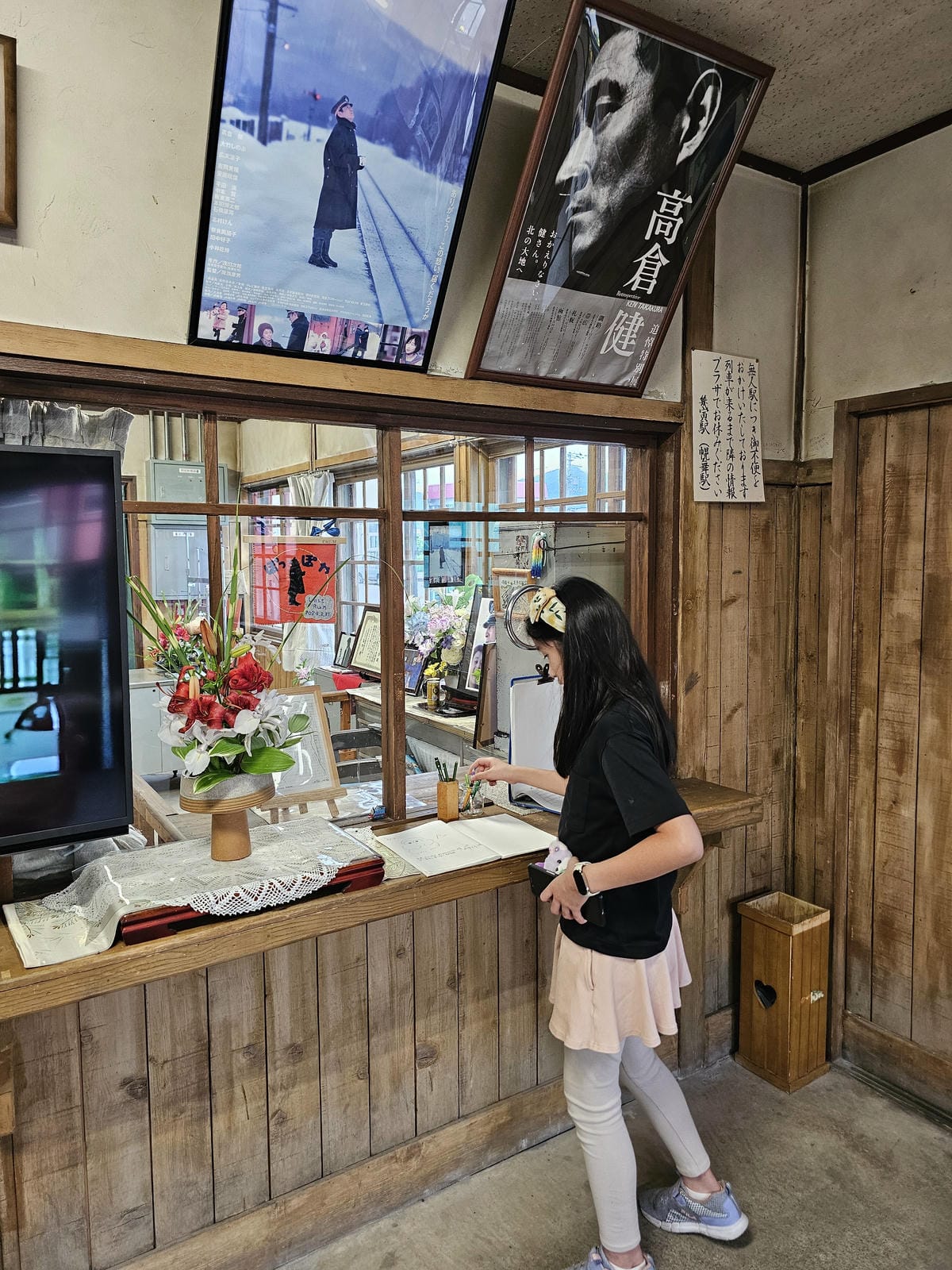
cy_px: 635
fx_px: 843
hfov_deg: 58.9
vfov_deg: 73.9
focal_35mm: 23
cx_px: 476
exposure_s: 1/48
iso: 250
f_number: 1.7
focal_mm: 6.3
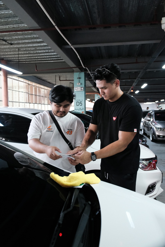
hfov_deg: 42.3
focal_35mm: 31
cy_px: 124
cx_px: 82
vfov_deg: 60.3
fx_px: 213
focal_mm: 20.4
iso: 6400
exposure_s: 1/90
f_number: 2.8
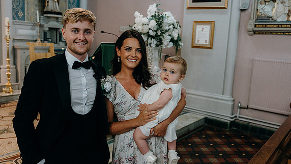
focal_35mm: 34
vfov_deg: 34.7
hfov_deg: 58.0
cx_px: 144
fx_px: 262
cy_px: 78
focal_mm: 32
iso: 5000
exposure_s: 1/200
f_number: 3.5
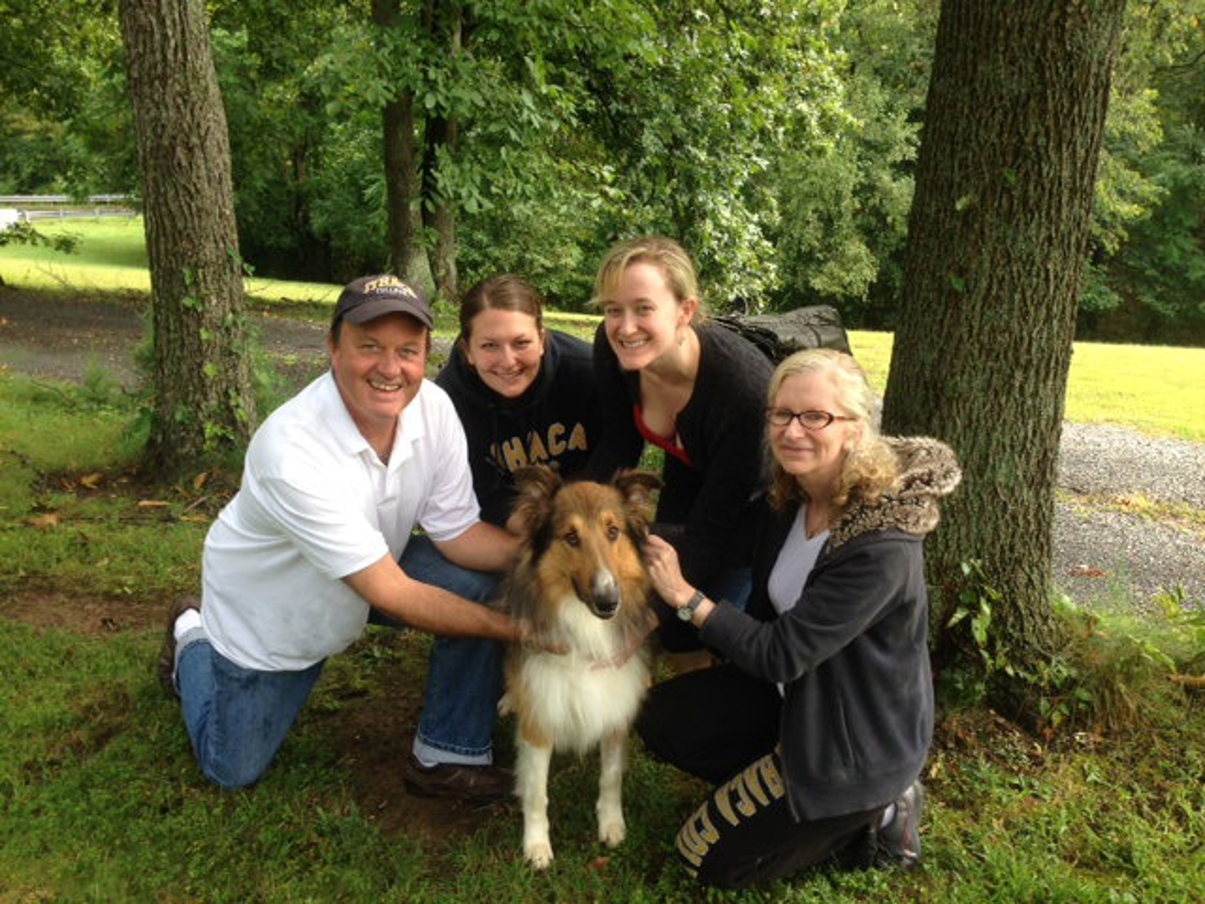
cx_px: 602
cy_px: 452
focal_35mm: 33
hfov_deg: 55.4
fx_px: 1149
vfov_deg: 42.9
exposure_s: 1/158
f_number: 2.4
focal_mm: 4.12
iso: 50
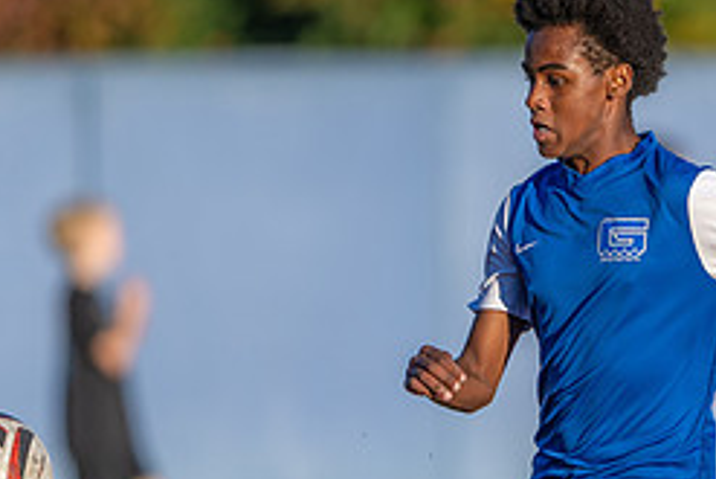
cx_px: 886
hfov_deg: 1.5
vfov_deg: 1.0
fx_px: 28079
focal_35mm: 1411
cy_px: 278
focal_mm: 400
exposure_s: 1/2000
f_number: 2.8
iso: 160
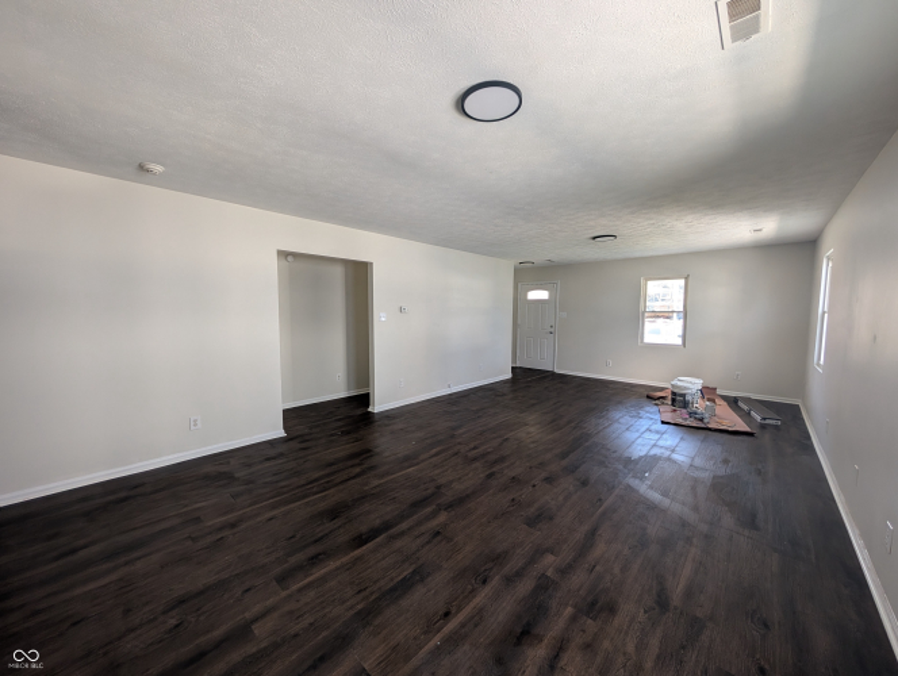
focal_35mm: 12
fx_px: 312
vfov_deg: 94.6
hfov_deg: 110.5
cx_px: 449
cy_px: 338
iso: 53
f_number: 1.7
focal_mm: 2.02
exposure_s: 1/40.6
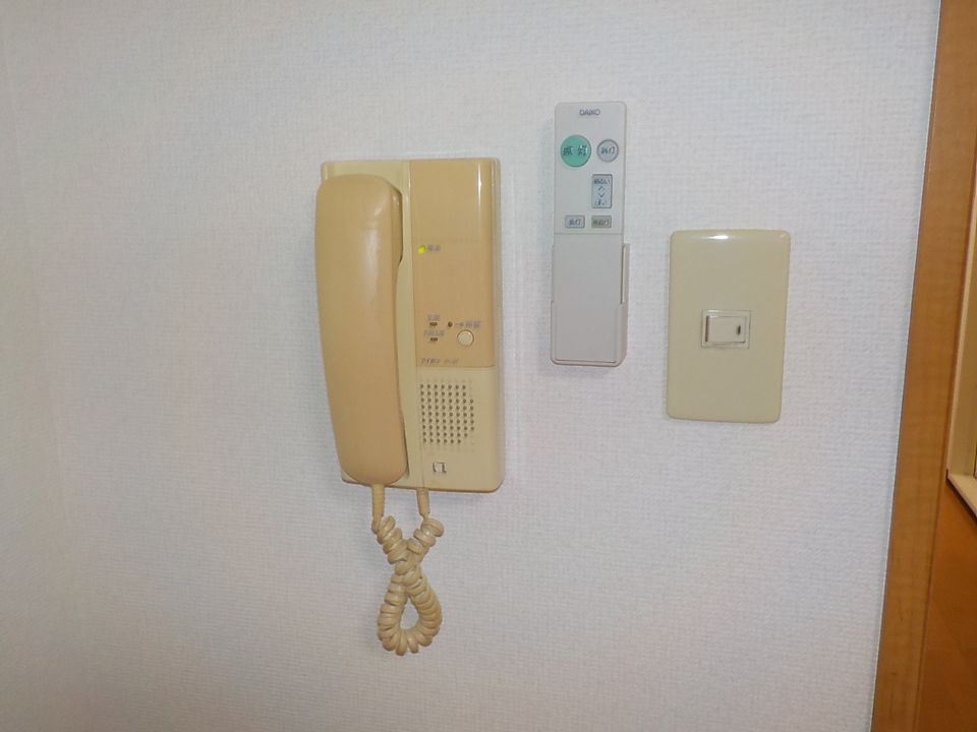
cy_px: 366
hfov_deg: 60.0
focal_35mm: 30
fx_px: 847
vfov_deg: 46.8
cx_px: 488
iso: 200
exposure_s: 1/30
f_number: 3.3
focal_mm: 4.1
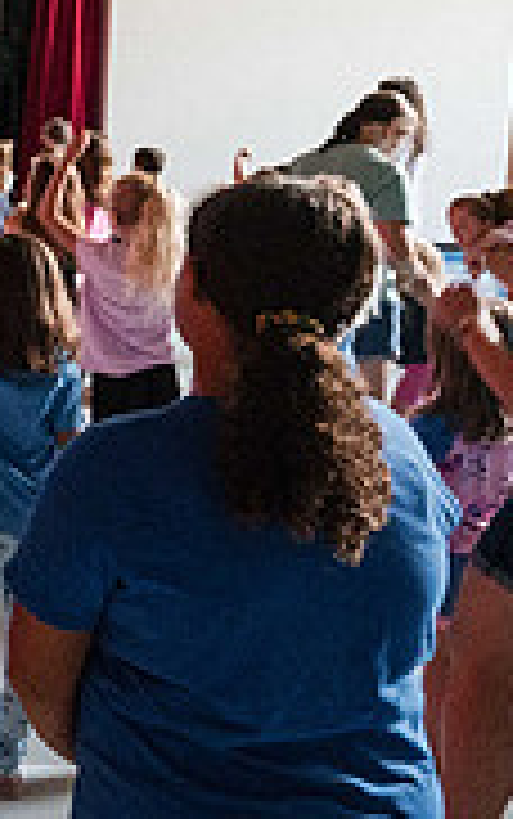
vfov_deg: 40.8
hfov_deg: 21.4
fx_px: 1050
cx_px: -324
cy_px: 162
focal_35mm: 47
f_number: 4
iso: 11400
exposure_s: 1/60
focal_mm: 14
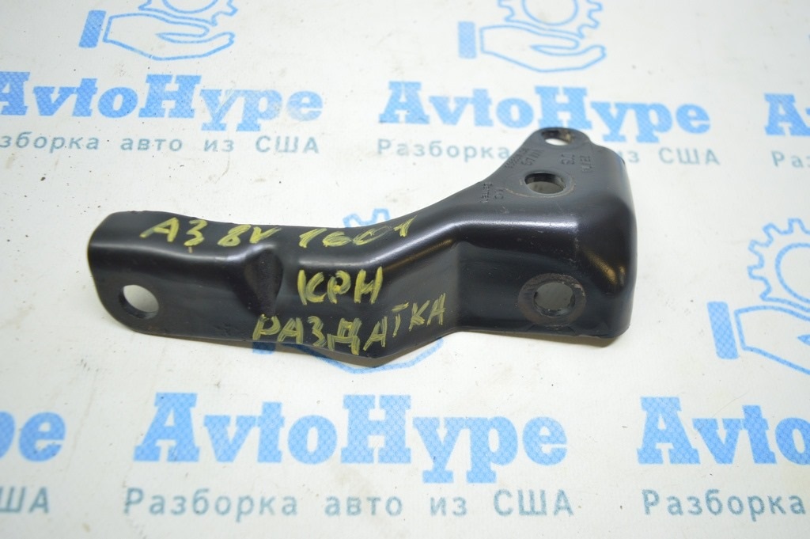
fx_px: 708
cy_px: 270
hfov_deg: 59.5
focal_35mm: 32
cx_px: 405
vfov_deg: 41.6
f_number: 3.8
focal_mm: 21
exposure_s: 1/40
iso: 400
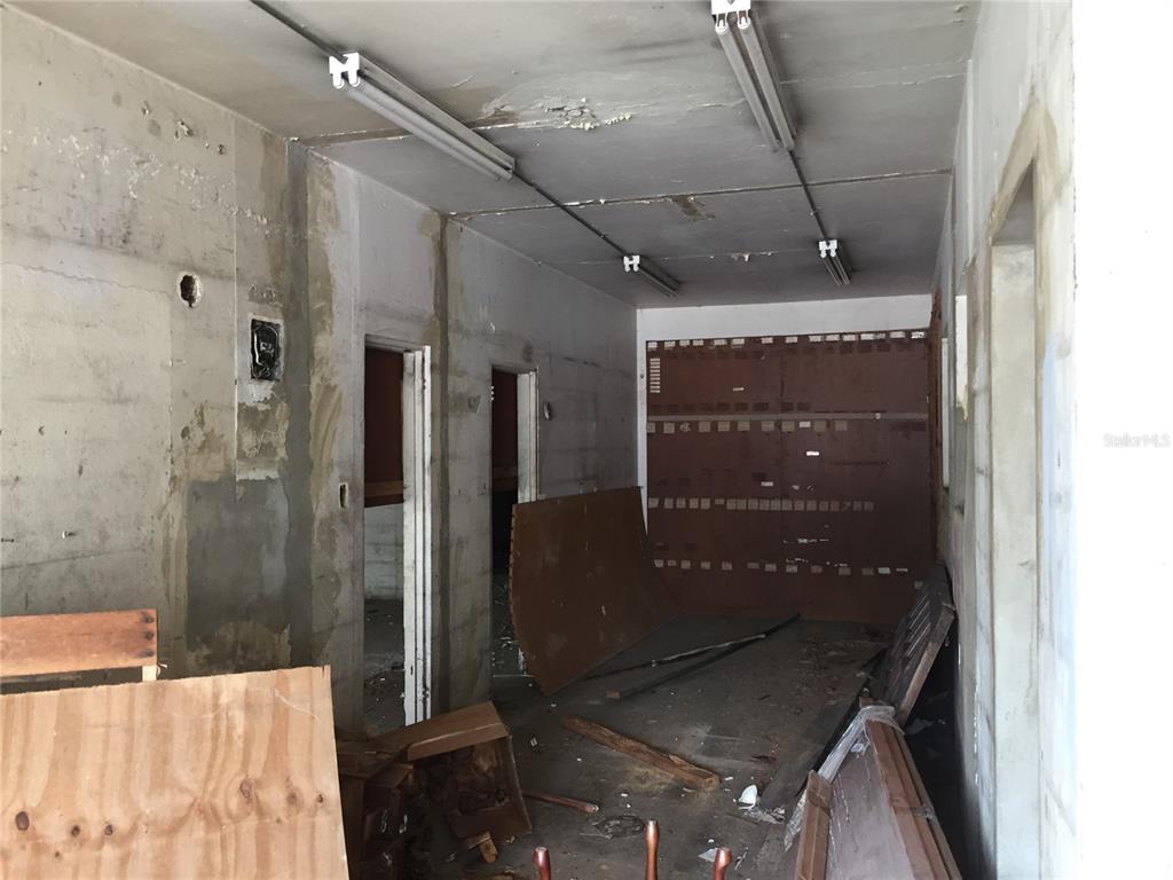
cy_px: 440
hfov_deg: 61.7
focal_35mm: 29
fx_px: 983
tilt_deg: +1.8
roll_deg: -1.2
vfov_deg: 48.2
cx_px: 586
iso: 100
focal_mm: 4.15
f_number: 2.2
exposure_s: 1/30
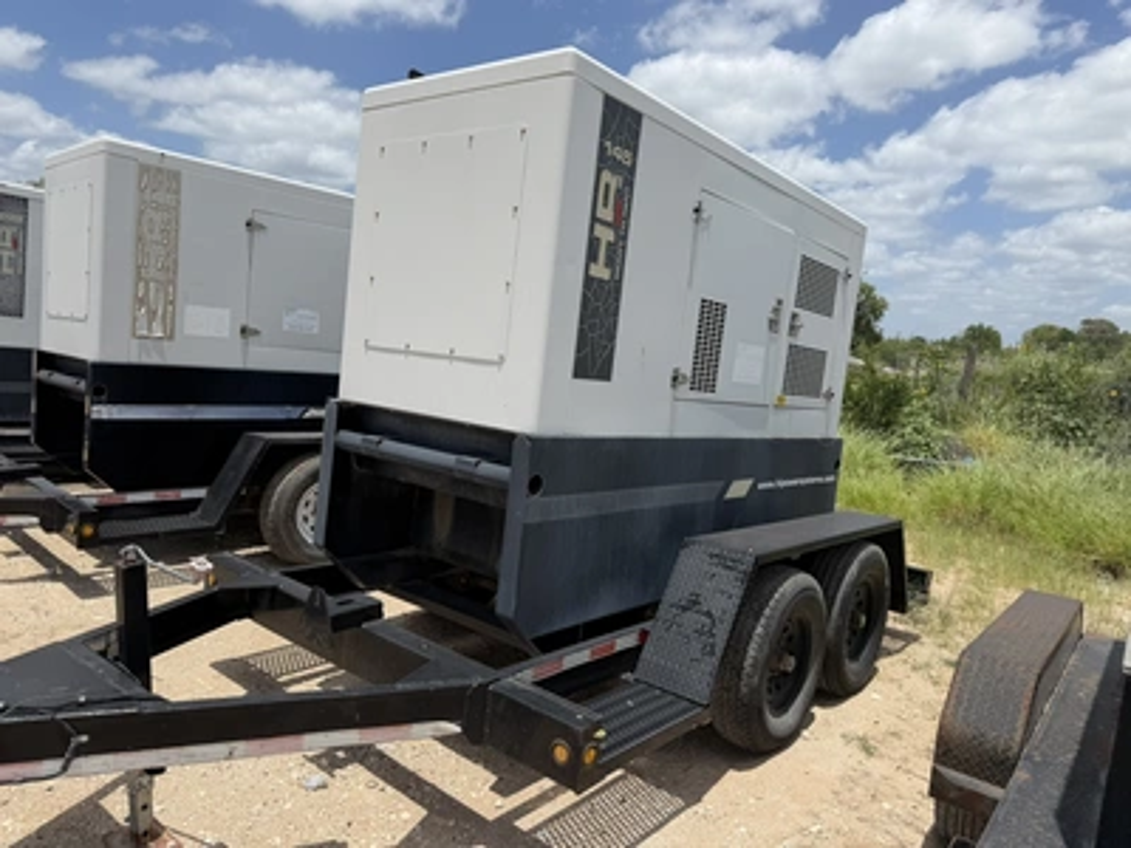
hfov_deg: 71.6
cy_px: 424
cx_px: 566
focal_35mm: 24
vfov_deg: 56.8
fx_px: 784
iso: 80
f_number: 1.78
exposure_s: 1/7353
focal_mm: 6.76
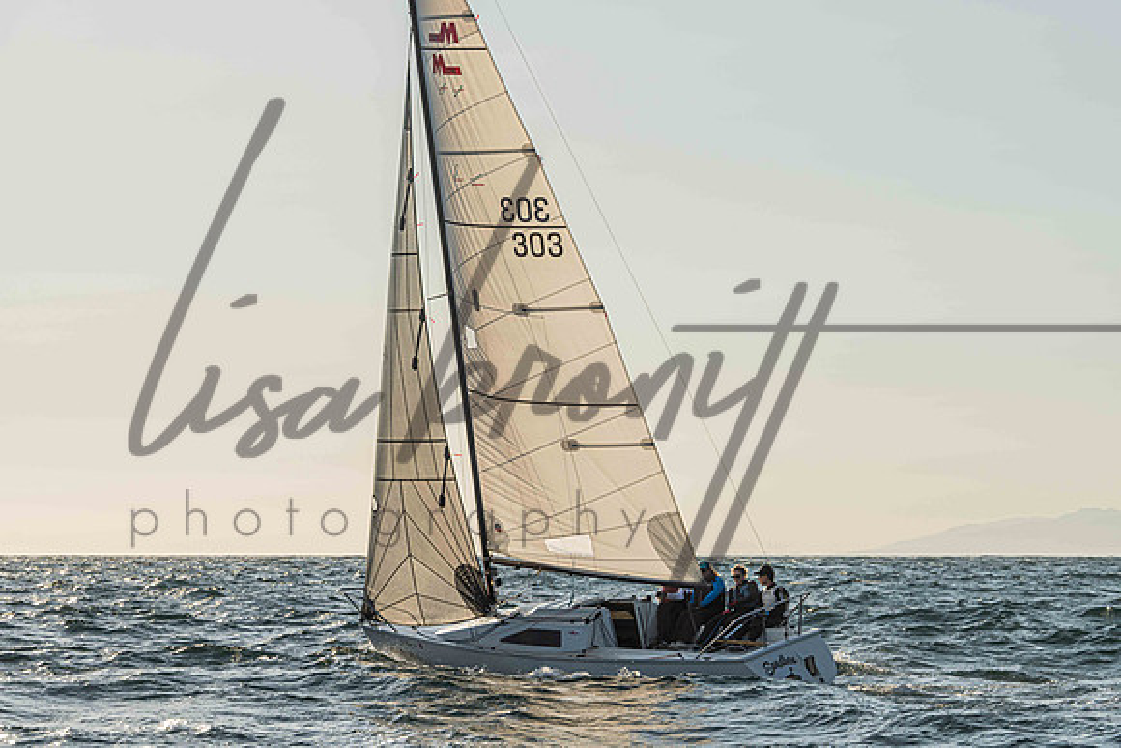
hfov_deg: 16.2
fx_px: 3925
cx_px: 668
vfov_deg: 10.9
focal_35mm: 126
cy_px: 364
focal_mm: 105
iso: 400
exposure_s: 1/2000
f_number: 8
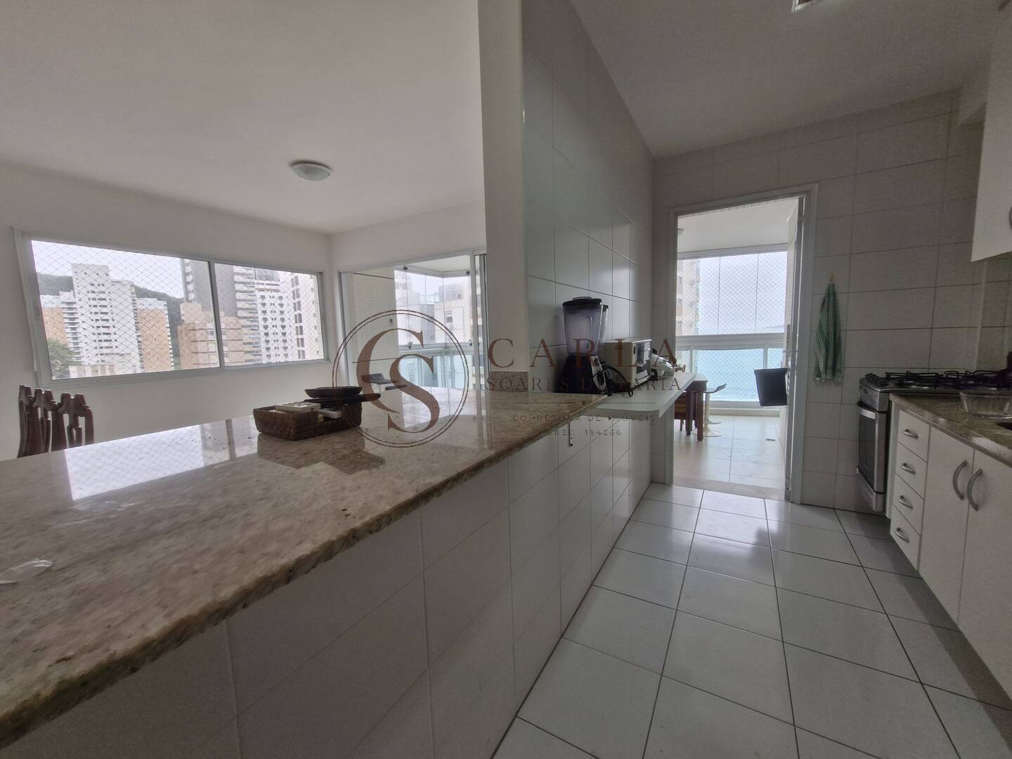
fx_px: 380
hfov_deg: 106.2
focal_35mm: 13
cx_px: 506
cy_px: 380
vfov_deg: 89.9
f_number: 2.2
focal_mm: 1.74
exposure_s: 1/142
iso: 50
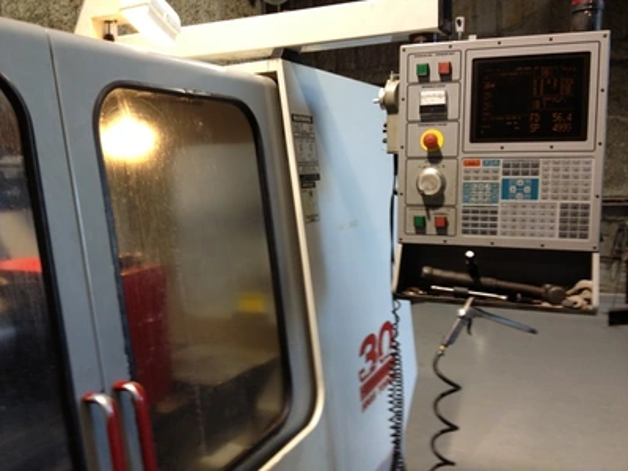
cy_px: 236
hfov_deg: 52.6
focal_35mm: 35
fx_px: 635
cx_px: 314
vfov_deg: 40.7
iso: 64
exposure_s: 1/20
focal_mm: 4.28
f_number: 2.4
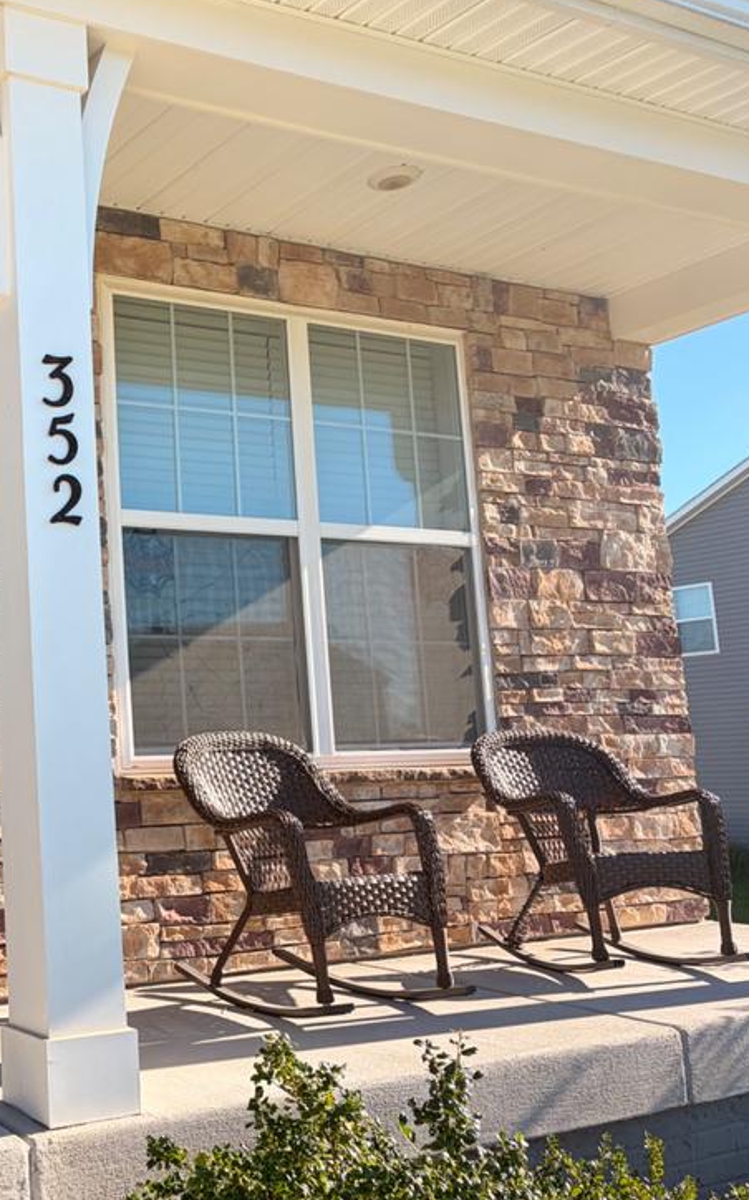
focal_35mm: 39
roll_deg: +2.5
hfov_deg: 30.1
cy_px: 590
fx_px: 1275
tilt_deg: +9.1
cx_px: -25
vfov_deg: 50.4
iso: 50
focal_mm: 5.96
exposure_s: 1/1263
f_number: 1.6
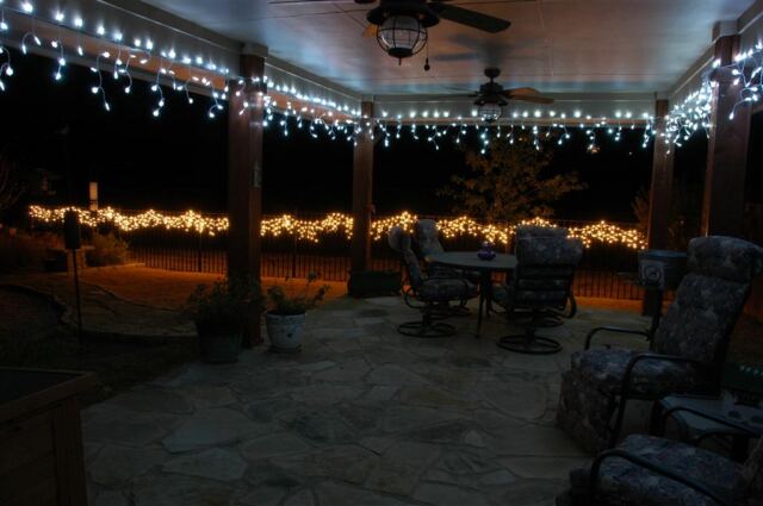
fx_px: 572
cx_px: 382
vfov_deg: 47.8
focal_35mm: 27
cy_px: 253
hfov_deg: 67.4
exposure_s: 3
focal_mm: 18
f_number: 8
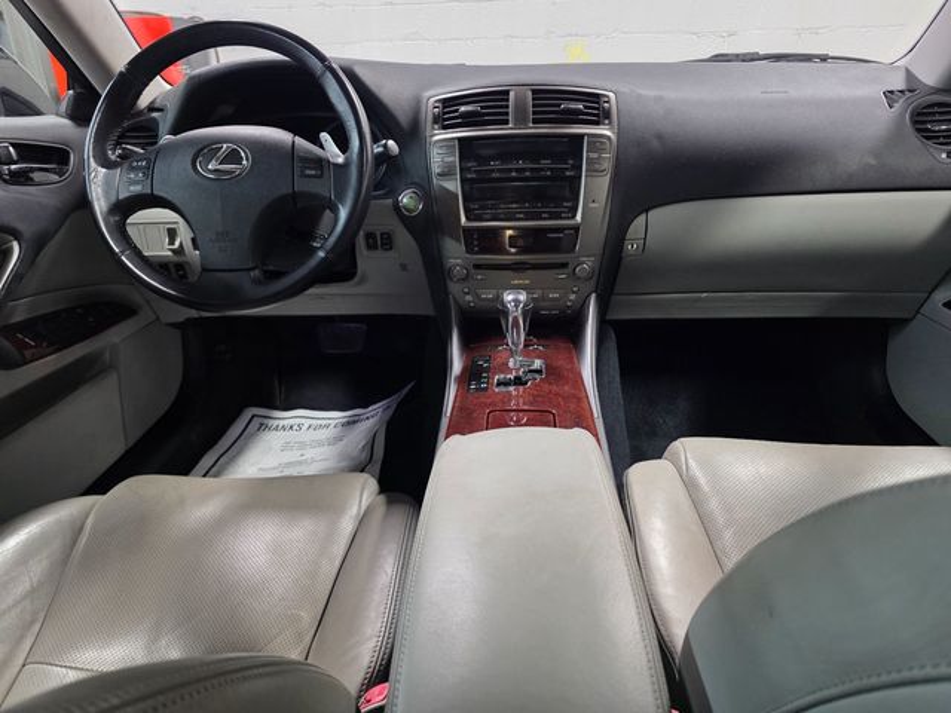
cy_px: 356
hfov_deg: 73.9
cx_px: 476
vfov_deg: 58.9
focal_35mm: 23
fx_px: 632
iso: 400
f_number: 1.7
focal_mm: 6.3
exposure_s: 1/120
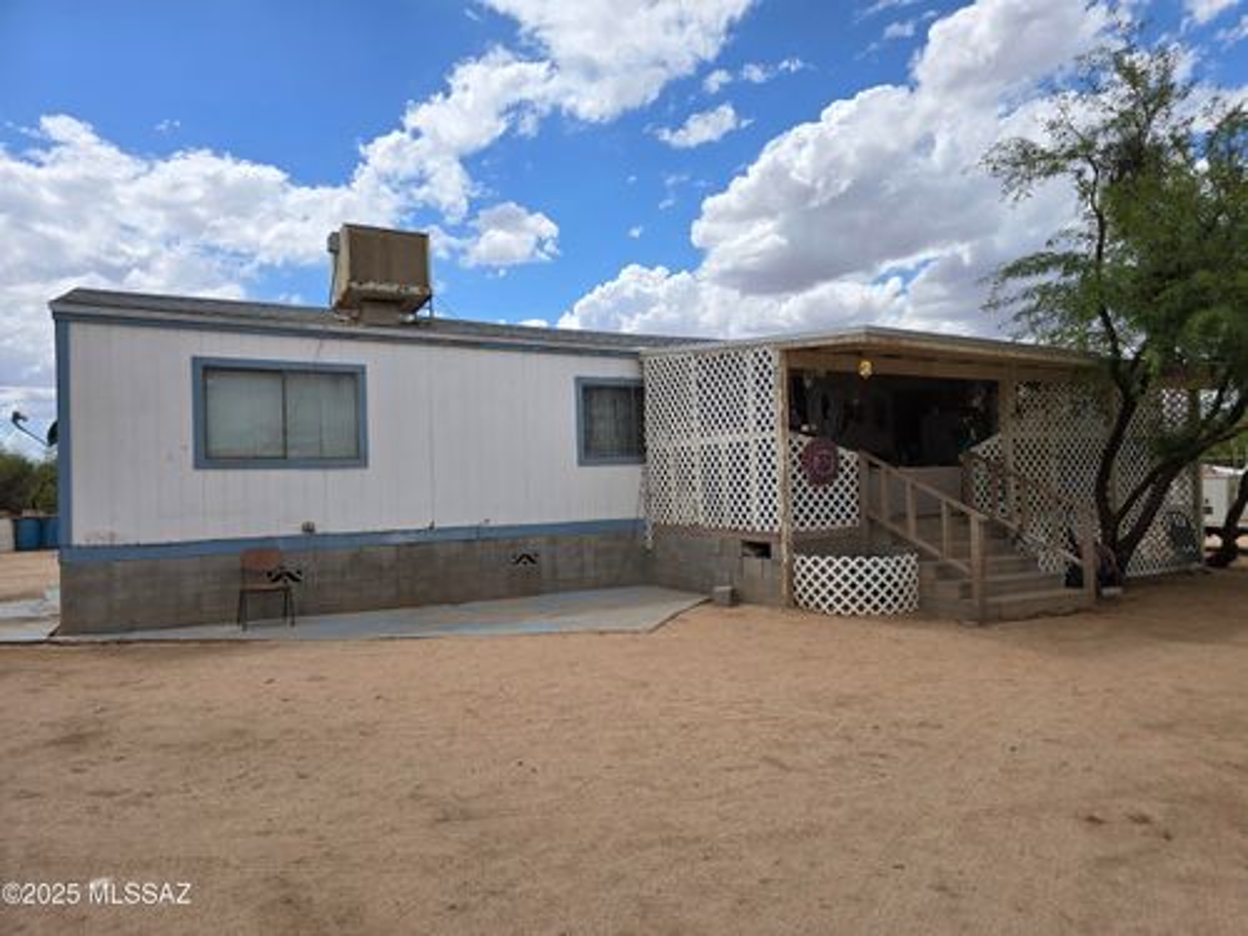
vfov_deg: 58.9
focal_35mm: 23
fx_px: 829
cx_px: 624
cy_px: 468
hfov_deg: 73.9
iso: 12
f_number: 1.7
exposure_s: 1/1202
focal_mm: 6.3
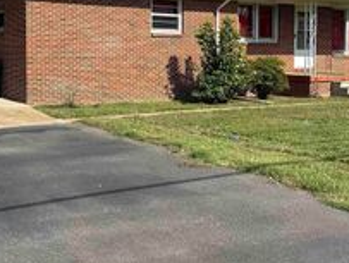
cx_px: 174
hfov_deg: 32.6
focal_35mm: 59
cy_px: 83
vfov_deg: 24.7
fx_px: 596
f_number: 1.78
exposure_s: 1/3717
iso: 80
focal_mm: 6.86
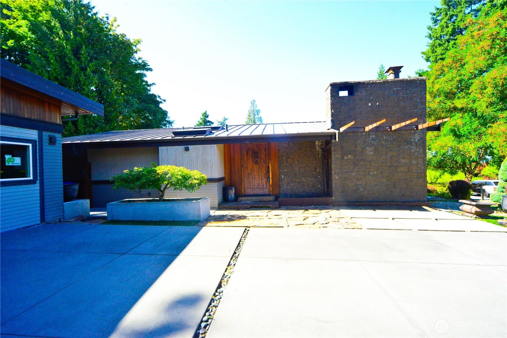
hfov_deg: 96.7
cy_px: 169
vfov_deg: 73.8
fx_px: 225
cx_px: 254
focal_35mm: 16
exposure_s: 1/640
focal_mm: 16
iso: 3200
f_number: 13
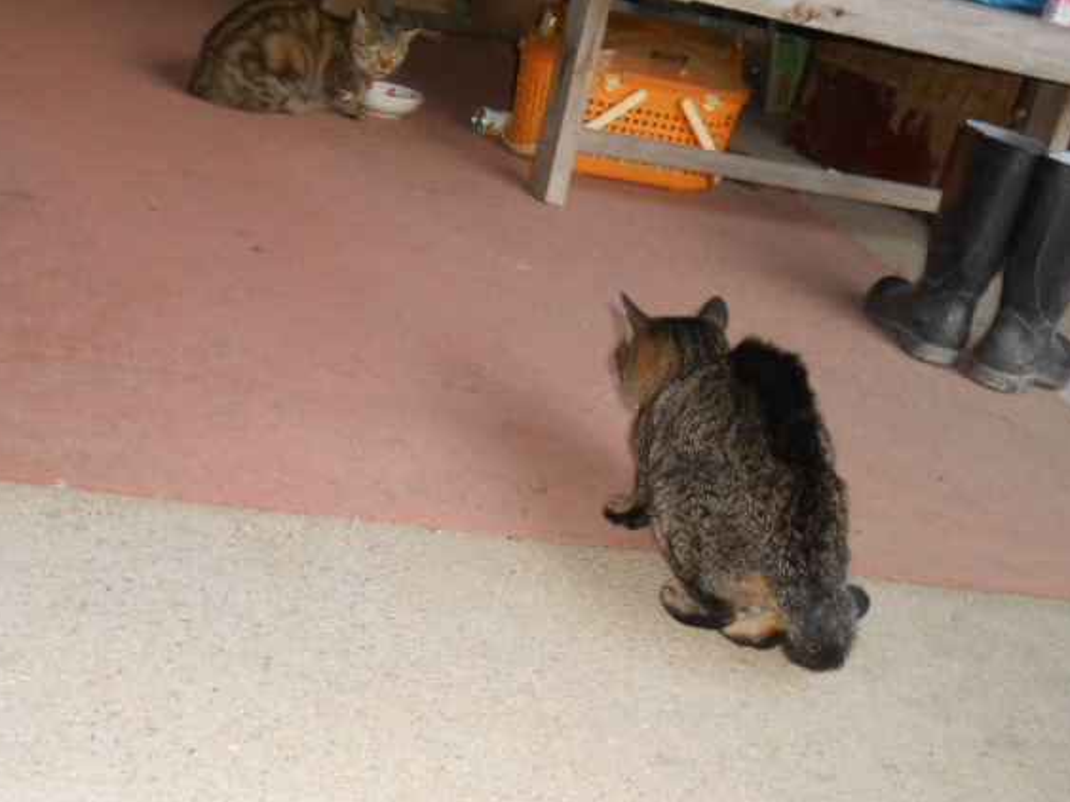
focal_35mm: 50
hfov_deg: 38.2
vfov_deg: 29.1
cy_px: 363
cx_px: 517
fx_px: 1545
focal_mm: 7.8
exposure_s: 1/30
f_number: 4.5
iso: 250
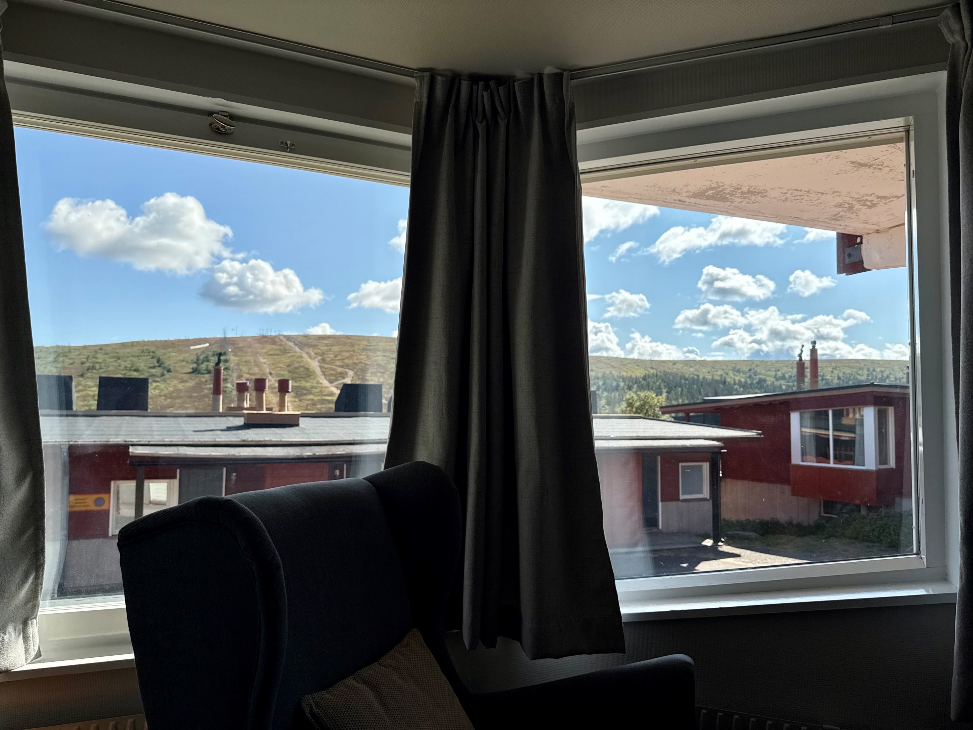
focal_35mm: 24
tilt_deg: +4.0
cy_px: 365
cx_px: 486
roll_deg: +0.8
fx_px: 675
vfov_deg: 56.8
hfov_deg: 71.6
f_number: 1.78
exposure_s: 1/3759
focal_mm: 6.76
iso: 100
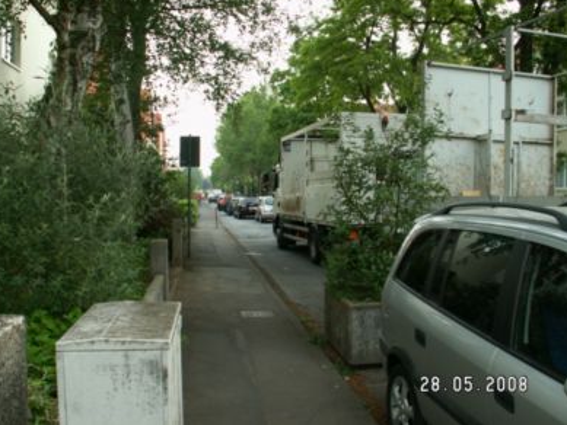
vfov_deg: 39.7
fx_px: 590
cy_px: 208
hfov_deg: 51.3
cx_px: 284
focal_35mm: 36
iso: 50
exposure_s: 1/40
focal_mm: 5.86
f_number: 4
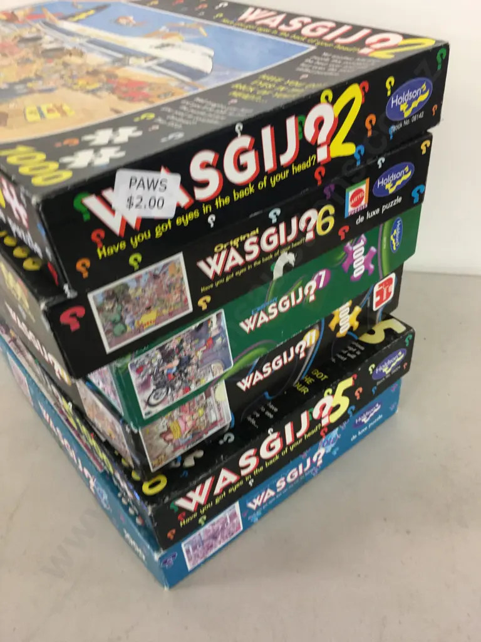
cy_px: 321
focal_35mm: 29
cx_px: 240
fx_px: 537
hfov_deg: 48.2
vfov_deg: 61.7
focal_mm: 4.15
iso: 64
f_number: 2.2
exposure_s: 1/17
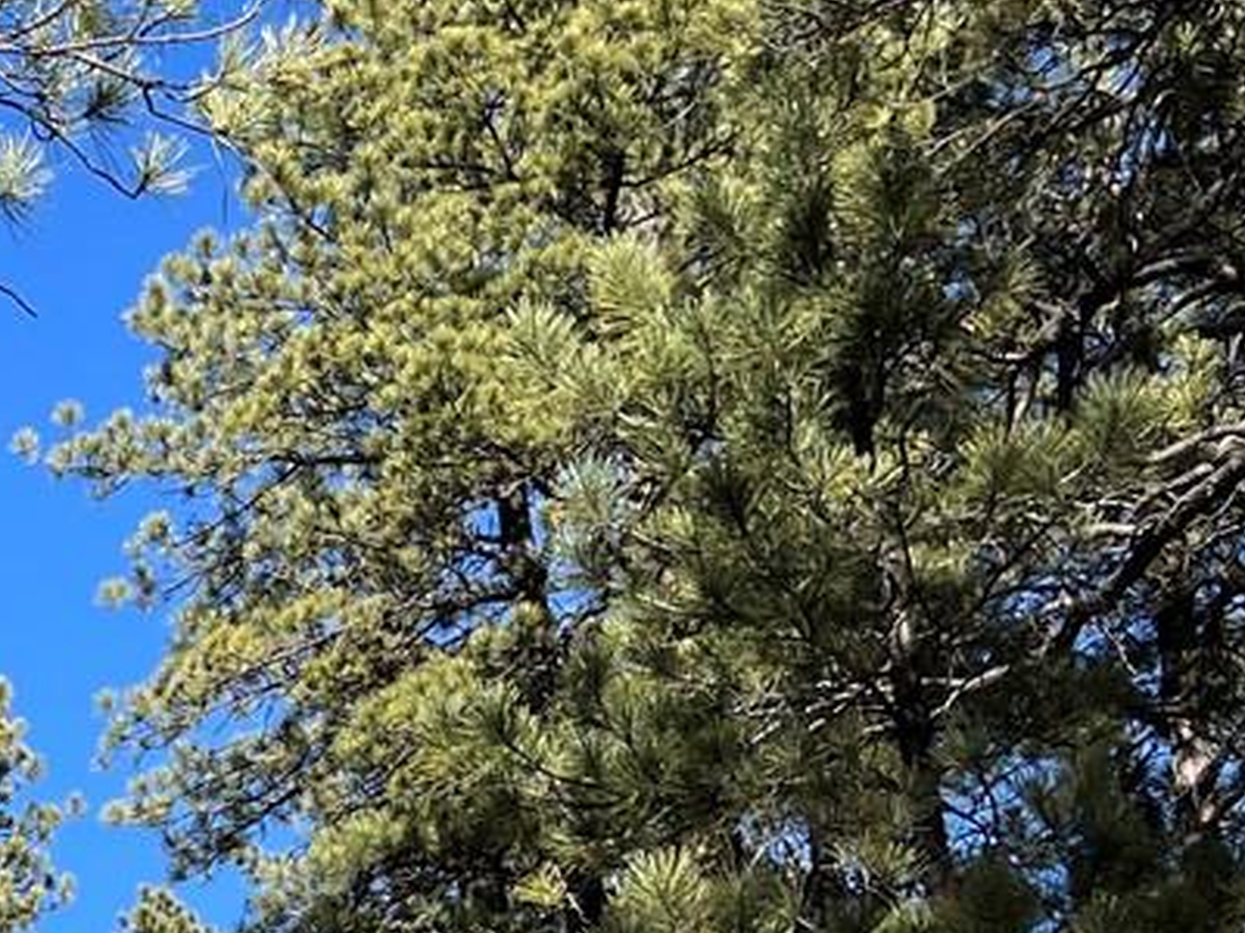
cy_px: 1319
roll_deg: +0.1
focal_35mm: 104
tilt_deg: +16.4
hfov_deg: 16.4
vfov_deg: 13.5
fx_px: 3740
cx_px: -884
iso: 50
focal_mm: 5.1
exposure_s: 1/2024
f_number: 1.6
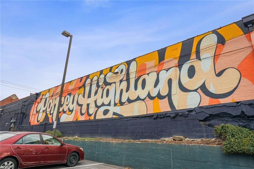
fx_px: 169
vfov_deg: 53.1
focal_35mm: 24
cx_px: 127
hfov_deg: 73.8
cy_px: 84
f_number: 11
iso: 400
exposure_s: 1/200
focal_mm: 24
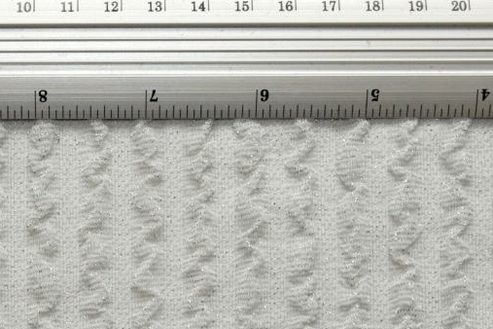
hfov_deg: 19.0
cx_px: 81
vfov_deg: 12.8
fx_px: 1452
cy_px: 302
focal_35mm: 106
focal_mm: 35
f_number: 8
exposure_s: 1/160
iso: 160
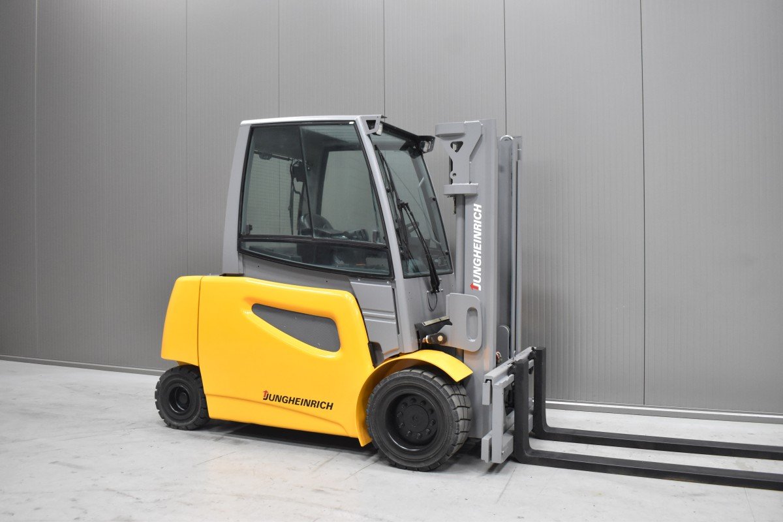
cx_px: 392
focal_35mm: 32
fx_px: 685
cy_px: 261
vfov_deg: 41.7
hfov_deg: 59.5
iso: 1600
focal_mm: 21
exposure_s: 1/40
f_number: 4.5
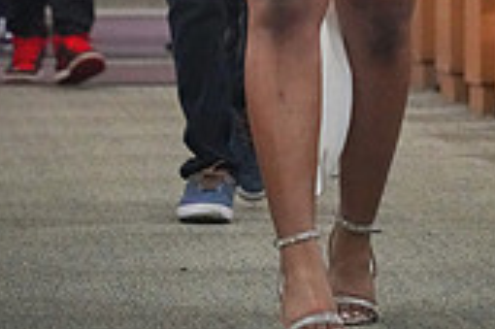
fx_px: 6758
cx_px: 320
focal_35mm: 492
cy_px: -297
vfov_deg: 2.8
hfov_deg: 4.2
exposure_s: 1/125
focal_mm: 124
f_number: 5.6
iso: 6400
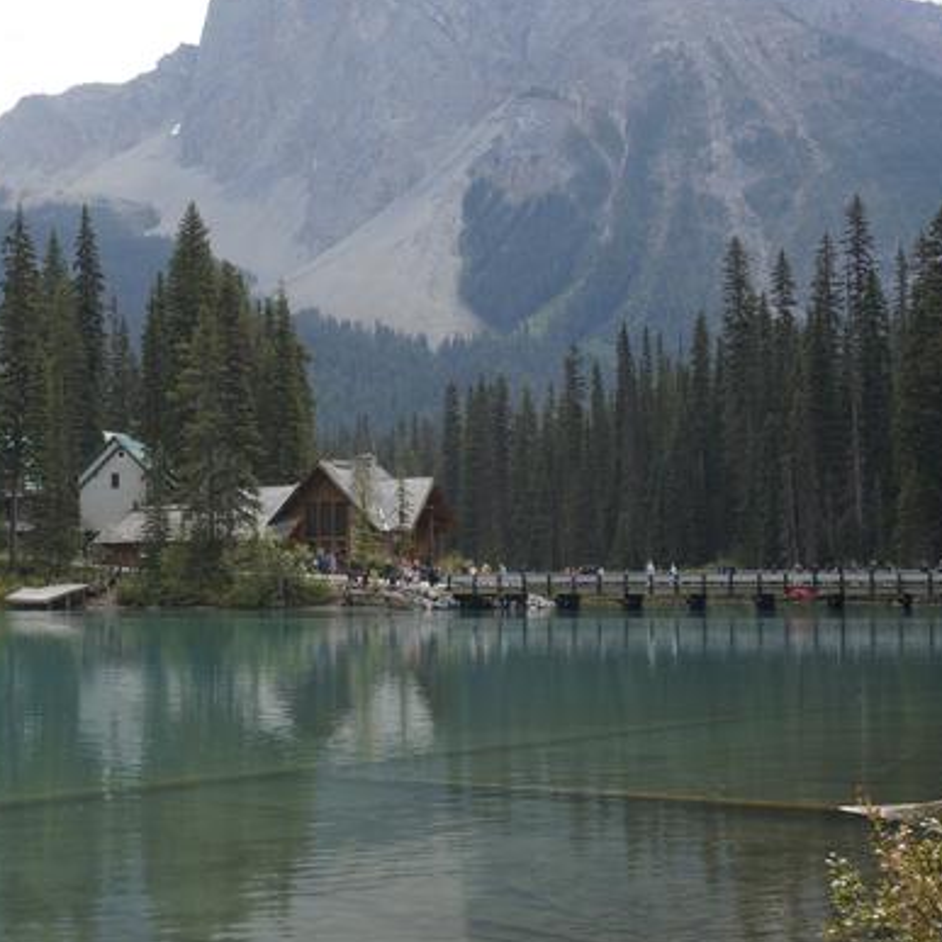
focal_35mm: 59
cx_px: 239
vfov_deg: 29.1
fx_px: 1816
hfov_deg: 28.7
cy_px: 461
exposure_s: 1/125
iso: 100
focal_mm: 28
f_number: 8
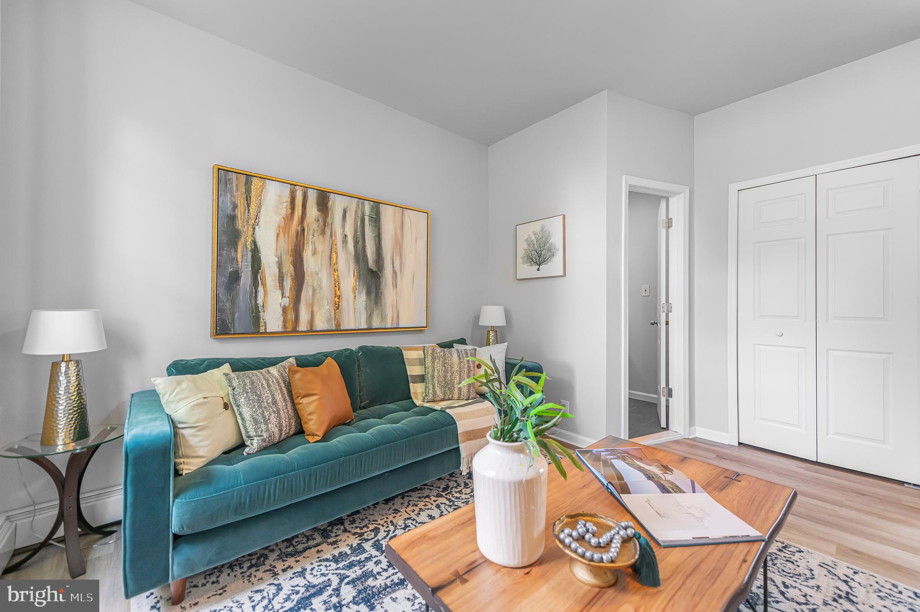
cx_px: 460
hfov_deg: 104.3
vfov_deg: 81.1
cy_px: 306
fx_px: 357
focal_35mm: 14
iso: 900
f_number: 2.8
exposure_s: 1/125
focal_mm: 14
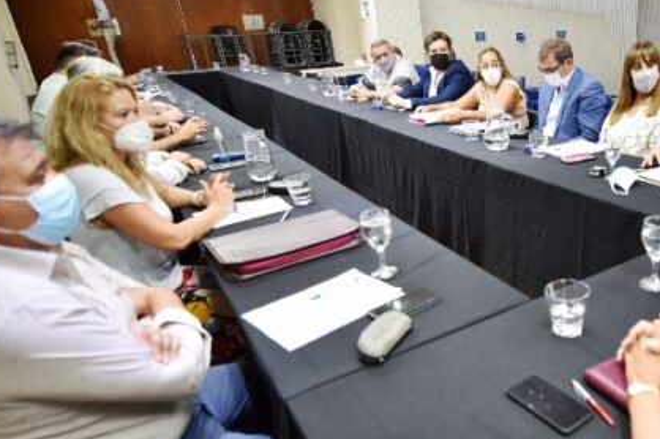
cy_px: 250
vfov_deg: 43.4
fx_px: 550
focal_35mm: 30
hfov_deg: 57.3
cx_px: 529
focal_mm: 18
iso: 800
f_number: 2.8
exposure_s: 1/80
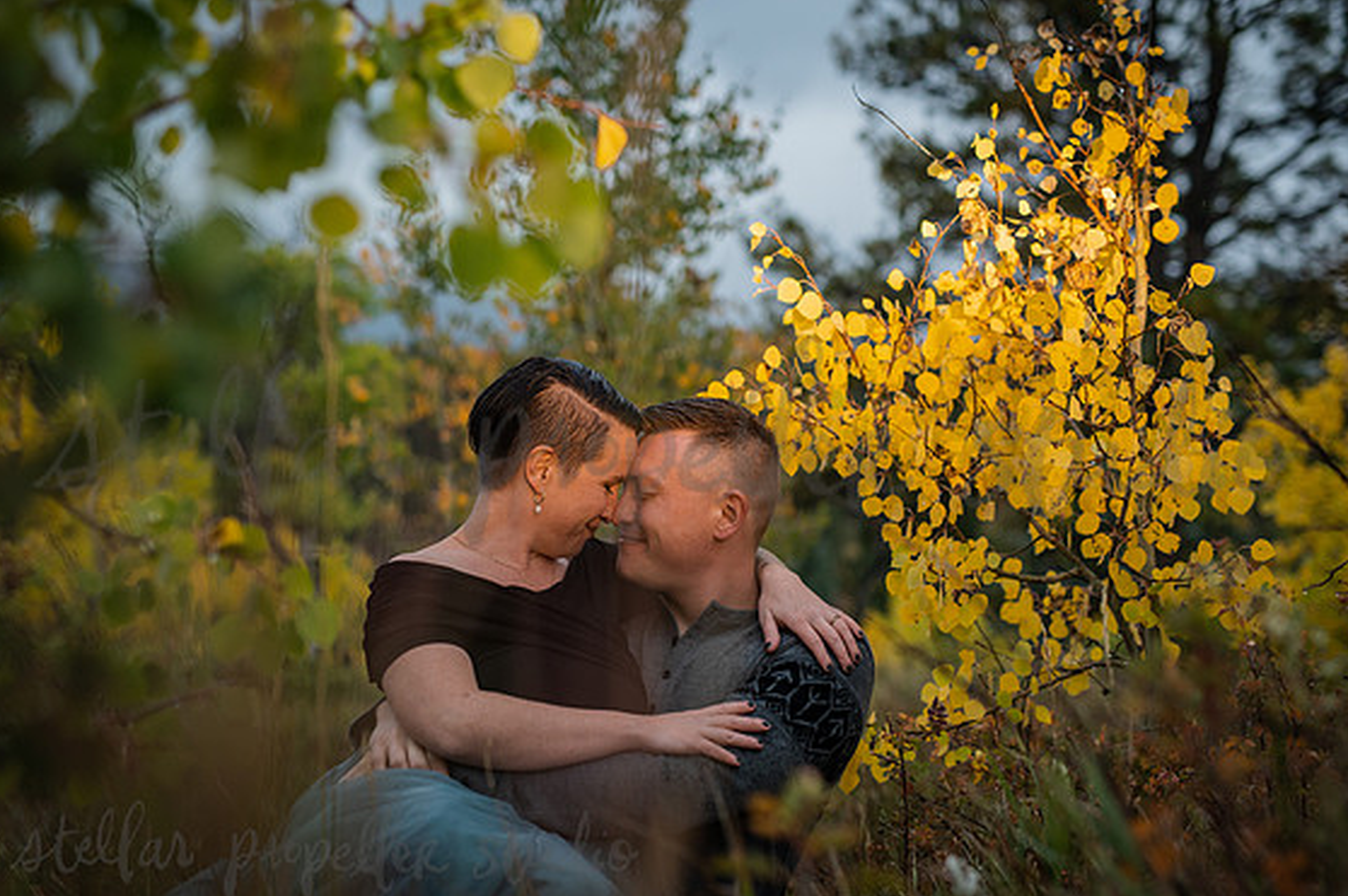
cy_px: 440
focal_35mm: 52
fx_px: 1945
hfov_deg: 38.2
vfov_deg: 25.9
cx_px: 686
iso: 400
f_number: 2.2
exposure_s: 1/400
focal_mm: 50
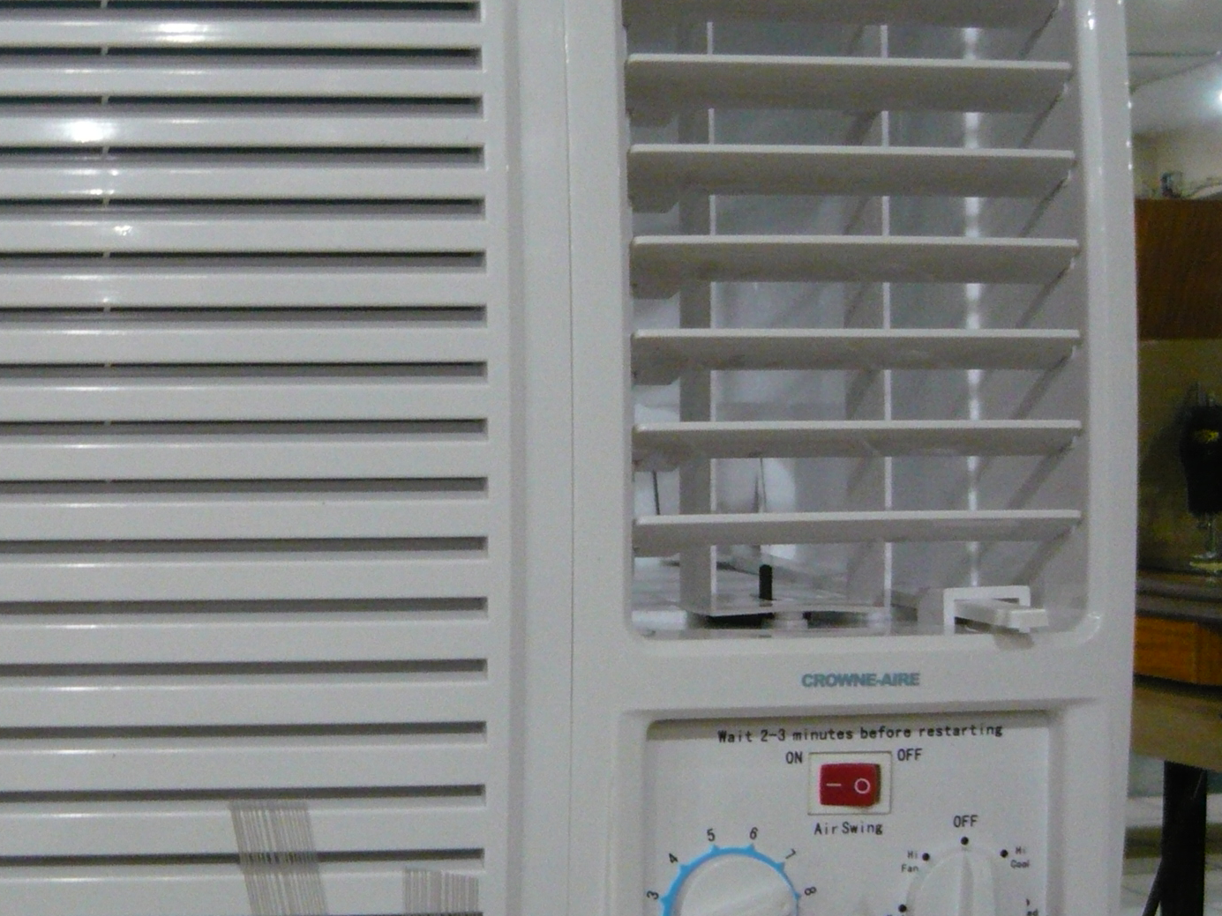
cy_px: 435
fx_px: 2154
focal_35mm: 61
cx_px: 121
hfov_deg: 30.3
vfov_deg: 24.0
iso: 400
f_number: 2.8
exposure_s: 1/15
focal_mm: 5.5
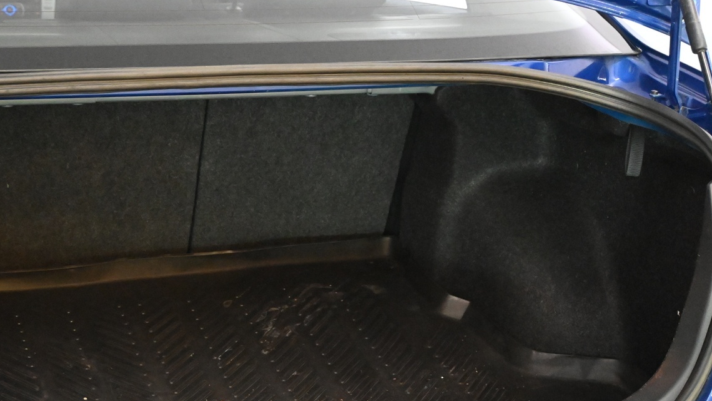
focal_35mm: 67
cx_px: 243
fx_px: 1265
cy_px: 260
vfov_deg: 17.9
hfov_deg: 31.2
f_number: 4.8
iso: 7200
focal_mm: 30
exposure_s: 1/50
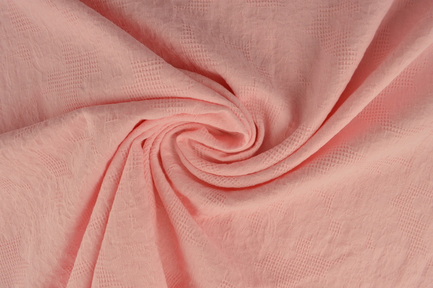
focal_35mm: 30
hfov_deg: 62.0
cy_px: 144
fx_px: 361
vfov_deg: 43.5
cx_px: 216
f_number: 8
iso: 400
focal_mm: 20
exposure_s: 1/250
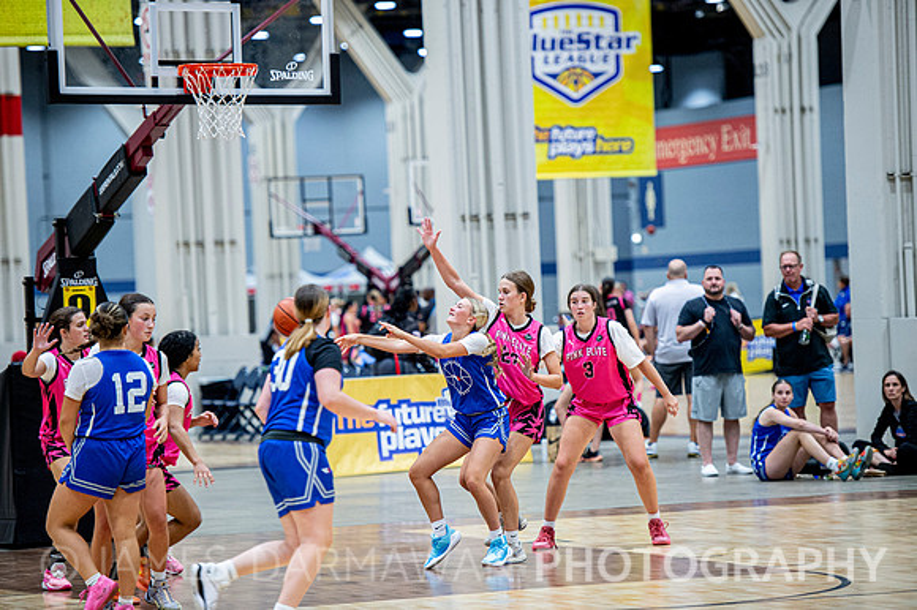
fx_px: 4073
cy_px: 305
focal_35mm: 160
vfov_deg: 8.6
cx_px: 458
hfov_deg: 12.8
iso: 2000
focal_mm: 160
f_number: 2.8
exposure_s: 1/400
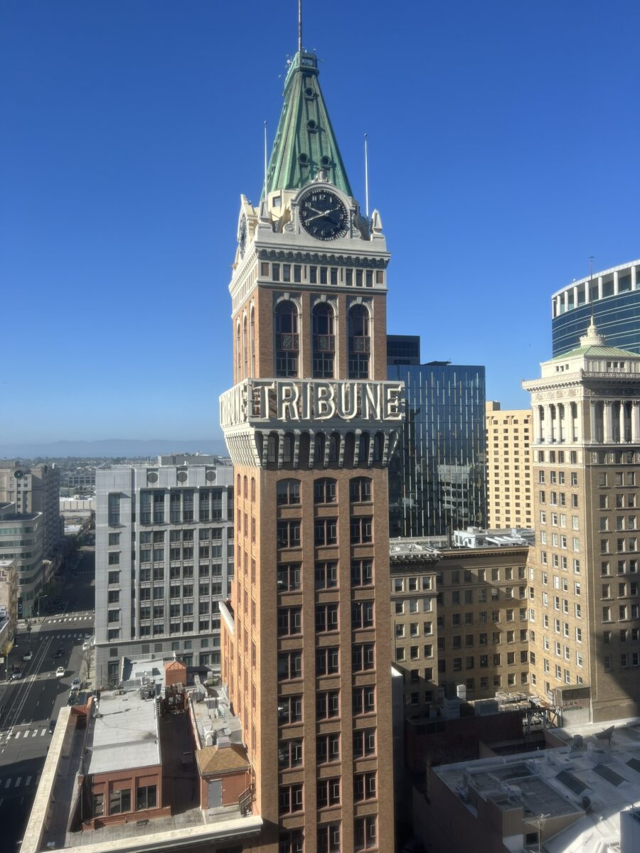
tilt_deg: +2.2
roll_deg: +1.1
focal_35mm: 26
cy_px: 426
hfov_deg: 53.1
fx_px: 641
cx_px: 320
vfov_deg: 67.3
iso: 50
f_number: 1.5
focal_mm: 5.7
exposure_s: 1/1934
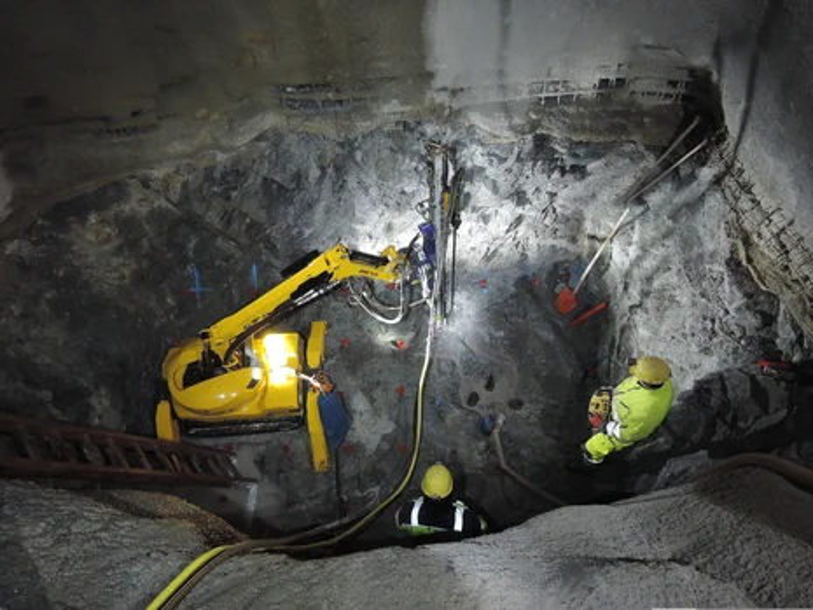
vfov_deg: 56.8
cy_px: 305
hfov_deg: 71.6
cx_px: 406
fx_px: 564
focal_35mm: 24
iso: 800
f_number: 2.8
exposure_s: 1/25
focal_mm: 5.1
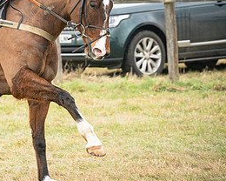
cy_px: 40
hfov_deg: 4.6
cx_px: 3
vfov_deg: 3.7
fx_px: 2796
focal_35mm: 418
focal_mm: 135
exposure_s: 1/1000
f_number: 4.5
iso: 500
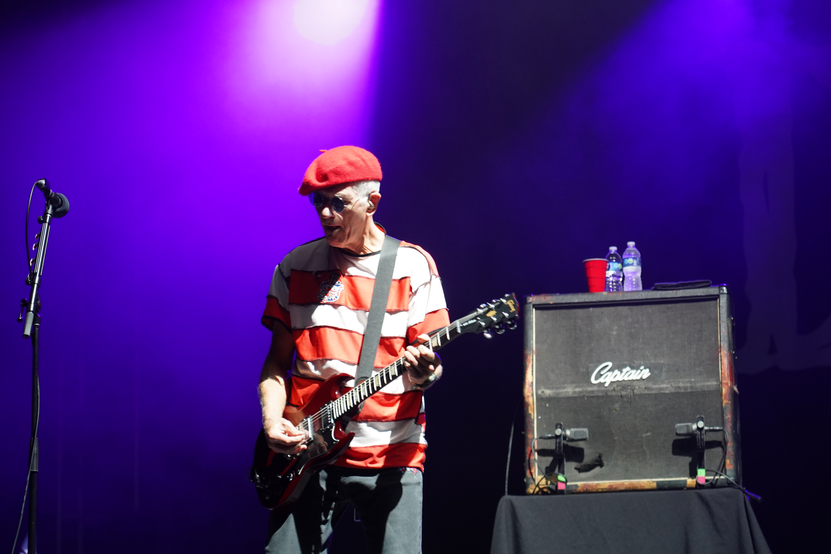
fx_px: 2424
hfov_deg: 19.5
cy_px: 277
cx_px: 416
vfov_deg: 13.0
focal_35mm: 105
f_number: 4
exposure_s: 1/160
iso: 2500
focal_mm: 105
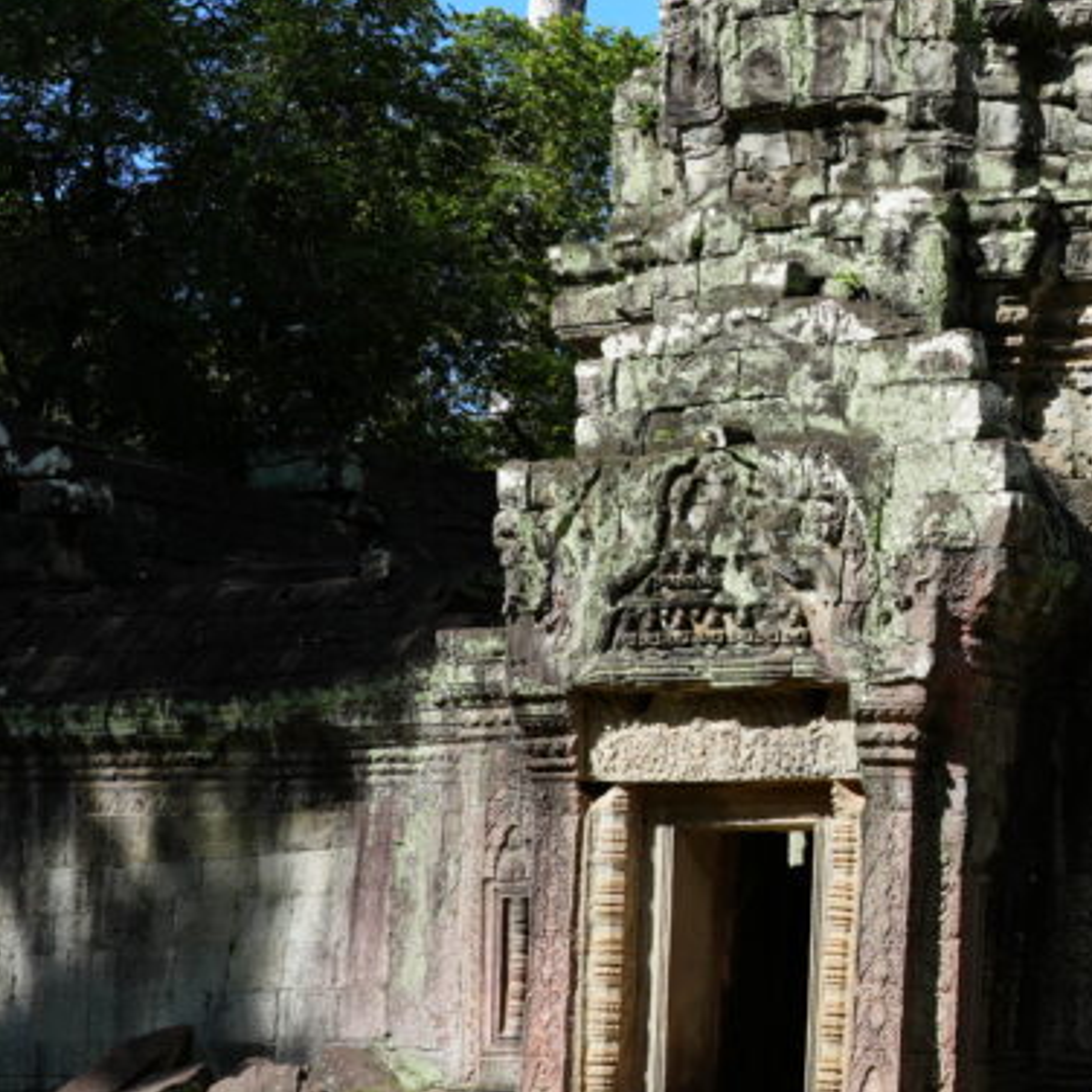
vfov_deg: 21.4
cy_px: 553
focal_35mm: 81
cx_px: 1252
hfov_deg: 20.2
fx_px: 2891
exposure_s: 1/125
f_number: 9
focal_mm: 35
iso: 100
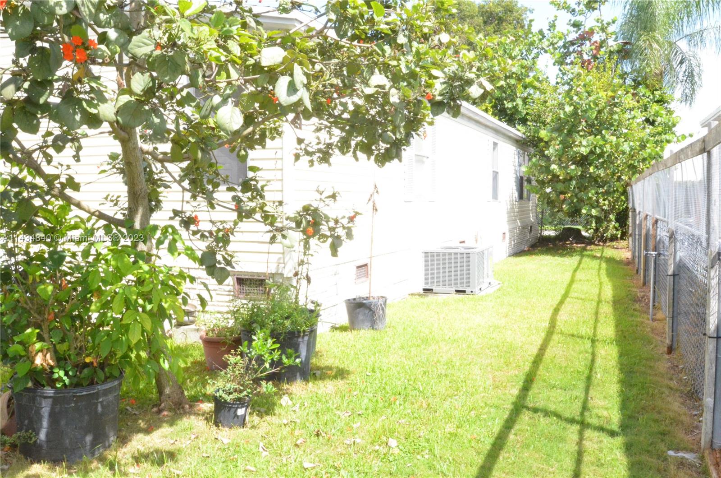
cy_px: 239
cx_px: 360
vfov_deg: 36.7
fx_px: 719
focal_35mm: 36
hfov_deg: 53.2
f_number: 22
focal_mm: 24
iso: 5000
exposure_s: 1/250
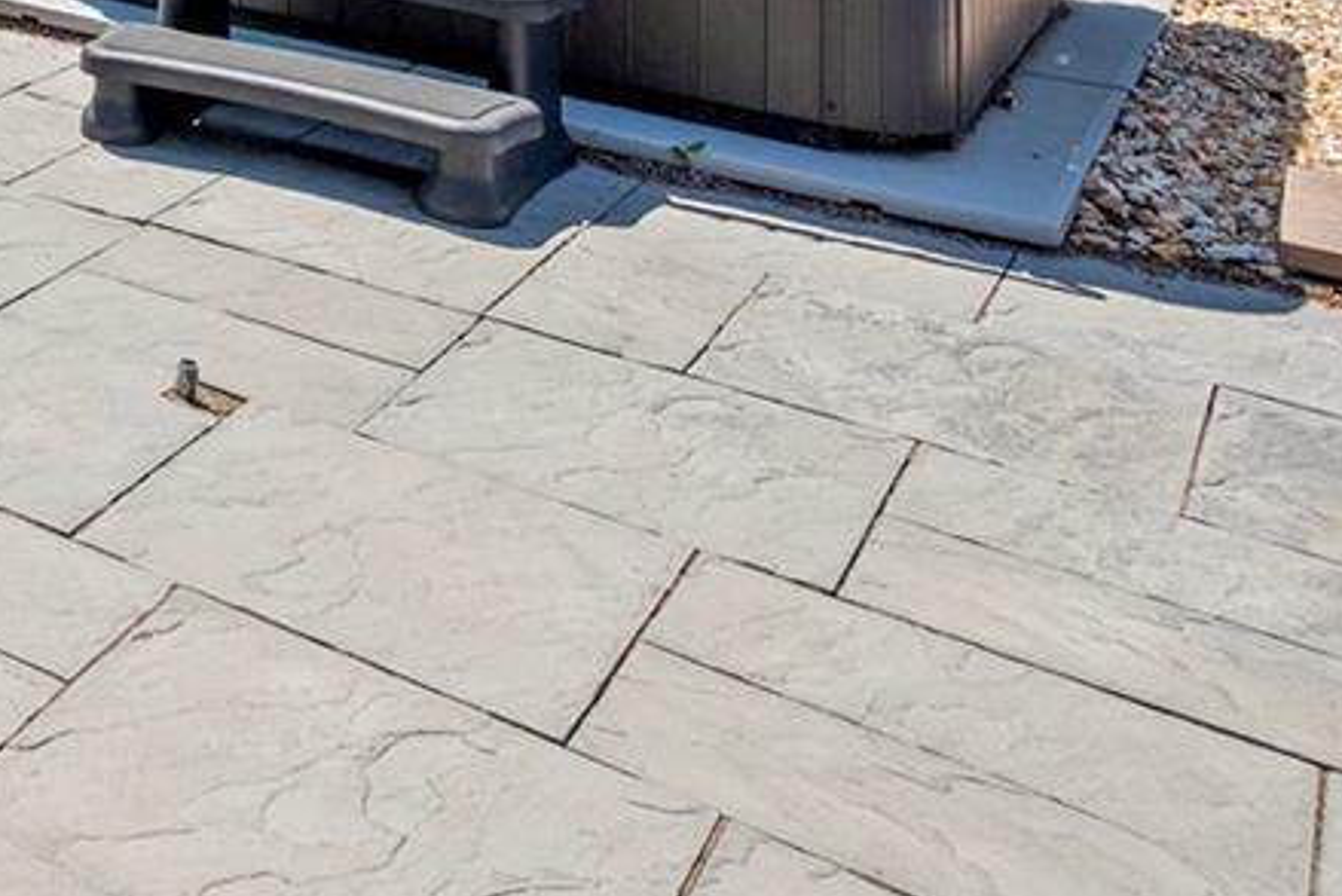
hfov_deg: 28.0
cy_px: -531
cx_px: -605
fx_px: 1902
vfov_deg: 21.3
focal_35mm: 51
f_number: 8
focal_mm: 14
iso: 400
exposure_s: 1/400
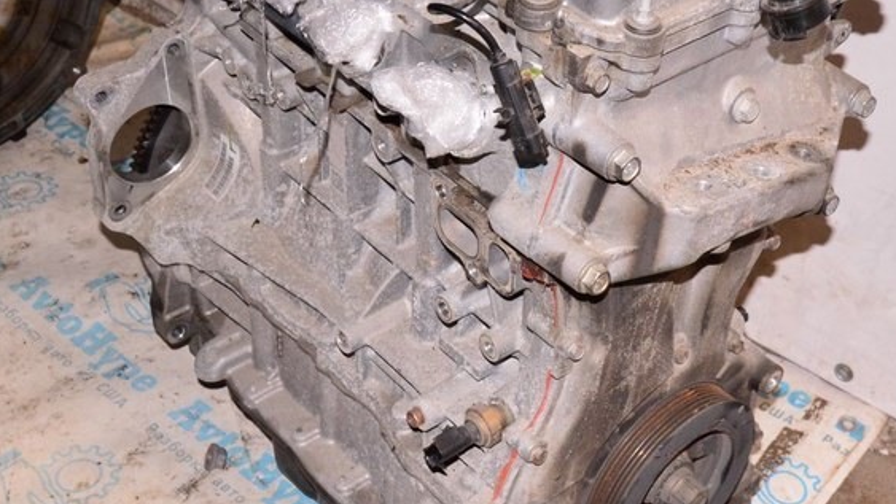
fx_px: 1425
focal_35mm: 60
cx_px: 608
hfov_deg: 34.5
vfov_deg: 19.9
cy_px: 107
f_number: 8
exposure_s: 1/100
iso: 1600
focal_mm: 21
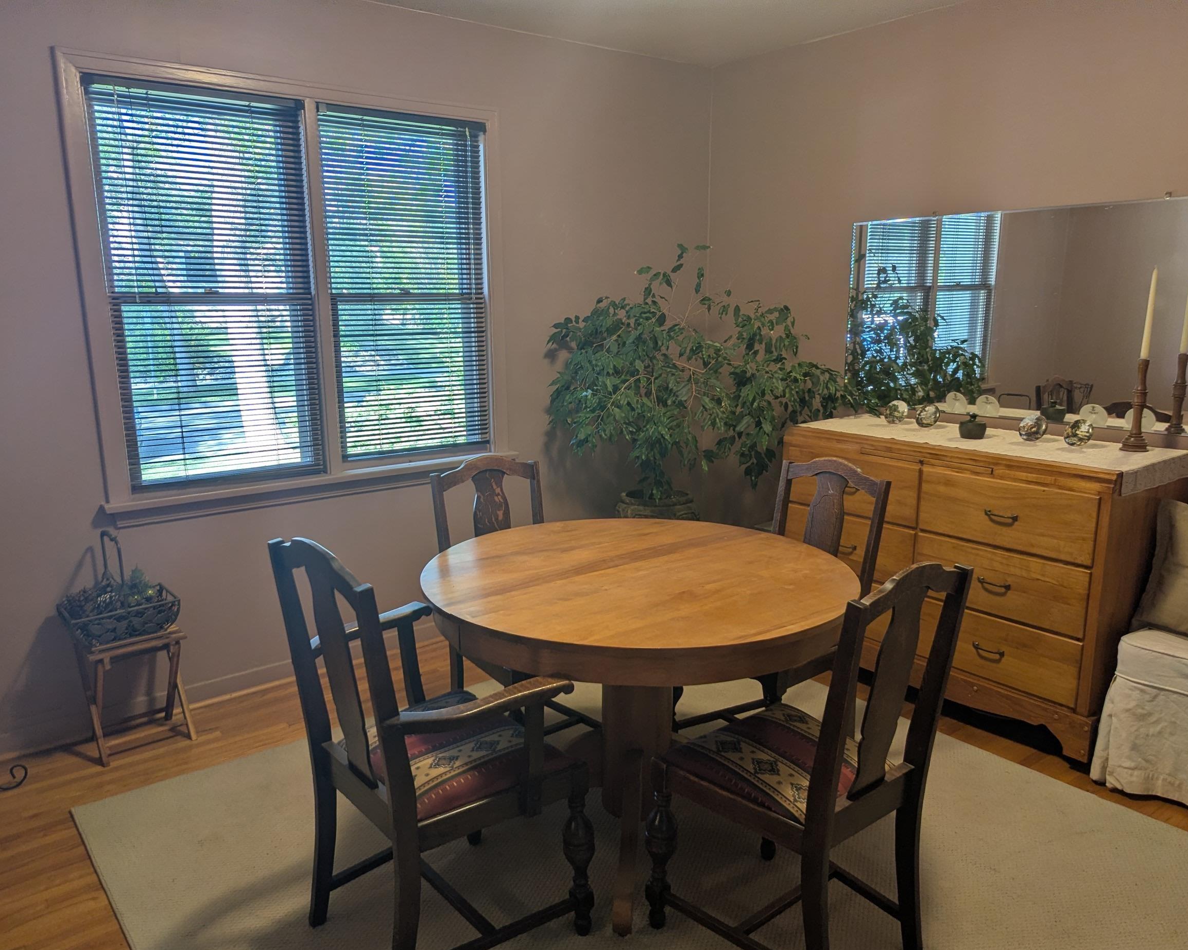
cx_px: 576
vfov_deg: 54.9
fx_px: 914
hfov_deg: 66.0
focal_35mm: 26
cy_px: 494
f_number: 1.85
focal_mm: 6.81
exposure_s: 1/120
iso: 58
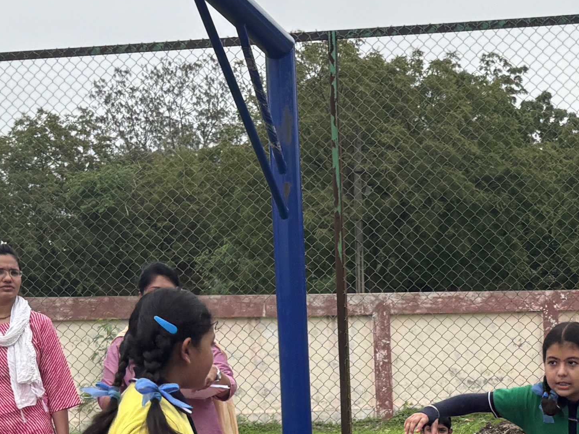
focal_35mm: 103
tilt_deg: -5.1
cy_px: 488
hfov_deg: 18.8
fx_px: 1723
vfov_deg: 14.0
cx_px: 507
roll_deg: +1.9
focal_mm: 5.96
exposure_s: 1/726
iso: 50
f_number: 1.6
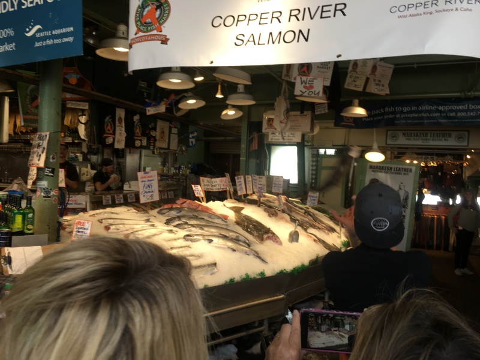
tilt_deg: -2.4
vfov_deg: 48.2
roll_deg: -1.9
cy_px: 180
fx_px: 402
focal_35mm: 29
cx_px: 240
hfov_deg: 61.7
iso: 40
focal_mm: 4.15
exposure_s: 1/120
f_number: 2.2
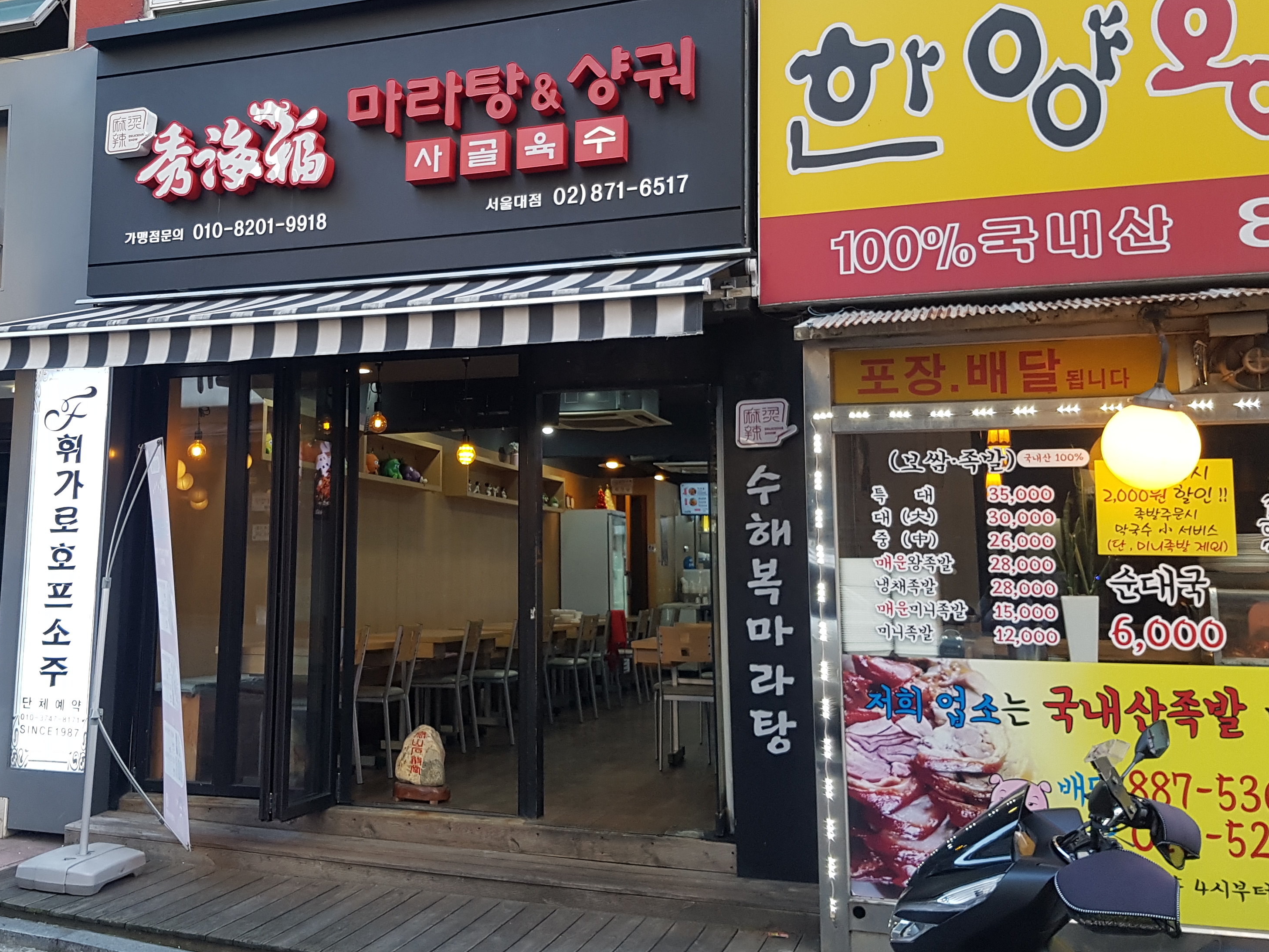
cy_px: 367
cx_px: 463
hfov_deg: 50.7
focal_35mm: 36
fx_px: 1320
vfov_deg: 39.4
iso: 100
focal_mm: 4.2
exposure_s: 1/120
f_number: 1.7
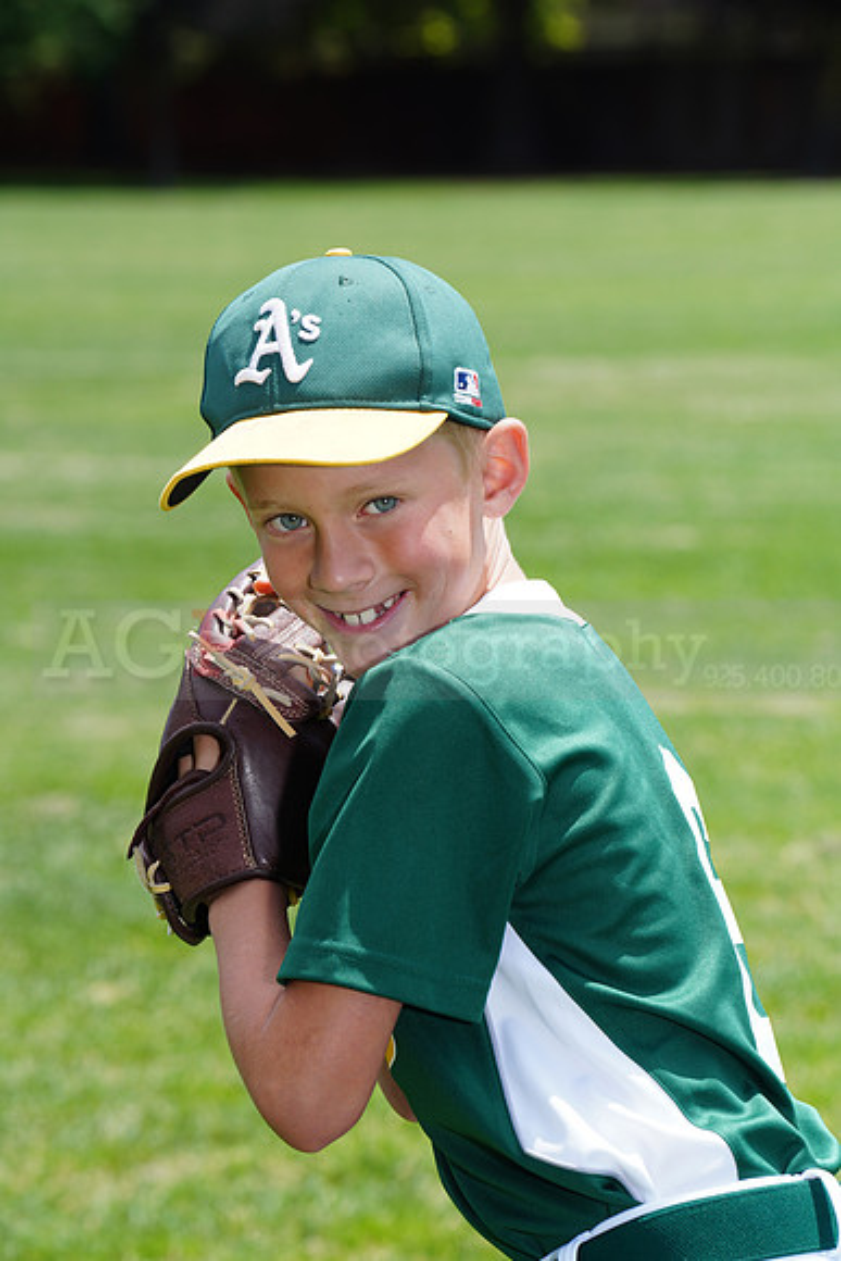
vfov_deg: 10.3
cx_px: 420
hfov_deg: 6.9
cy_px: 630
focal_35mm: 200
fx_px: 7004
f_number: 10
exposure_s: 1/200
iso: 200
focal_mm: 200
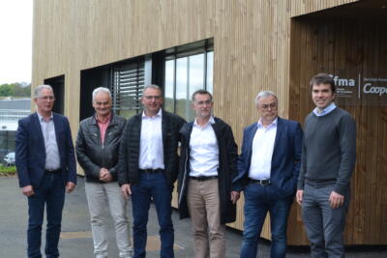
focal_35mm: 87
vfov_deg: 15.7
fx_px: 936
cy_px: 129
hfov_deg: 23.4
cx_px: 194
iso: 200
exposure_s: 1/15
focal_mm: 58
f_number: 18
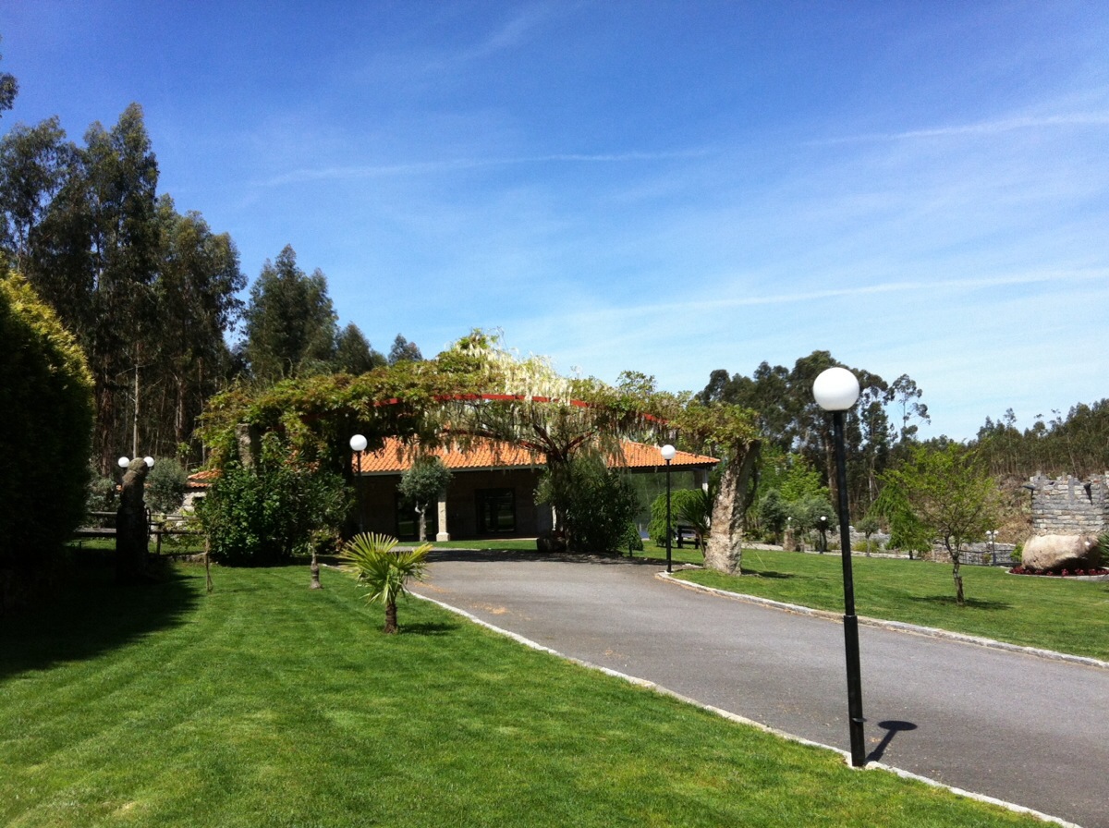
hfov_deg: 52.7
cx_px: 554
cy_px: 414
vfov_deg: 40.6
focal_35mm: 35
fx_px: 1120
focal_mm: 3.85
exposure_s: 1/1508
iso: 80
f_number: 2.8
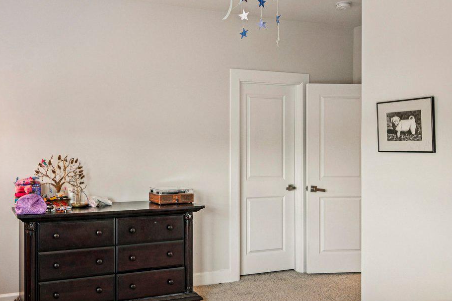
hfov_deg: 52.0
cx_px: 145
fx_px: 452
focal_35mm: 36
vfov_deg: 36.9
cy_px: 147
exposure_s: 1/25
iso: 400
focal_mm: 16
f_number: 8
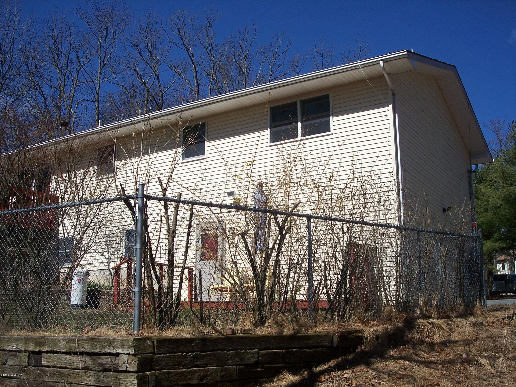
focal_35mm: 39
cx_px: 258
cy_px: 194
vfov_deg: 36.8
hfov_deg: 47.9
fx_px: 581
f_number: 5.6
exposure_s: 1/750
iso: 100
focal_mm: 8
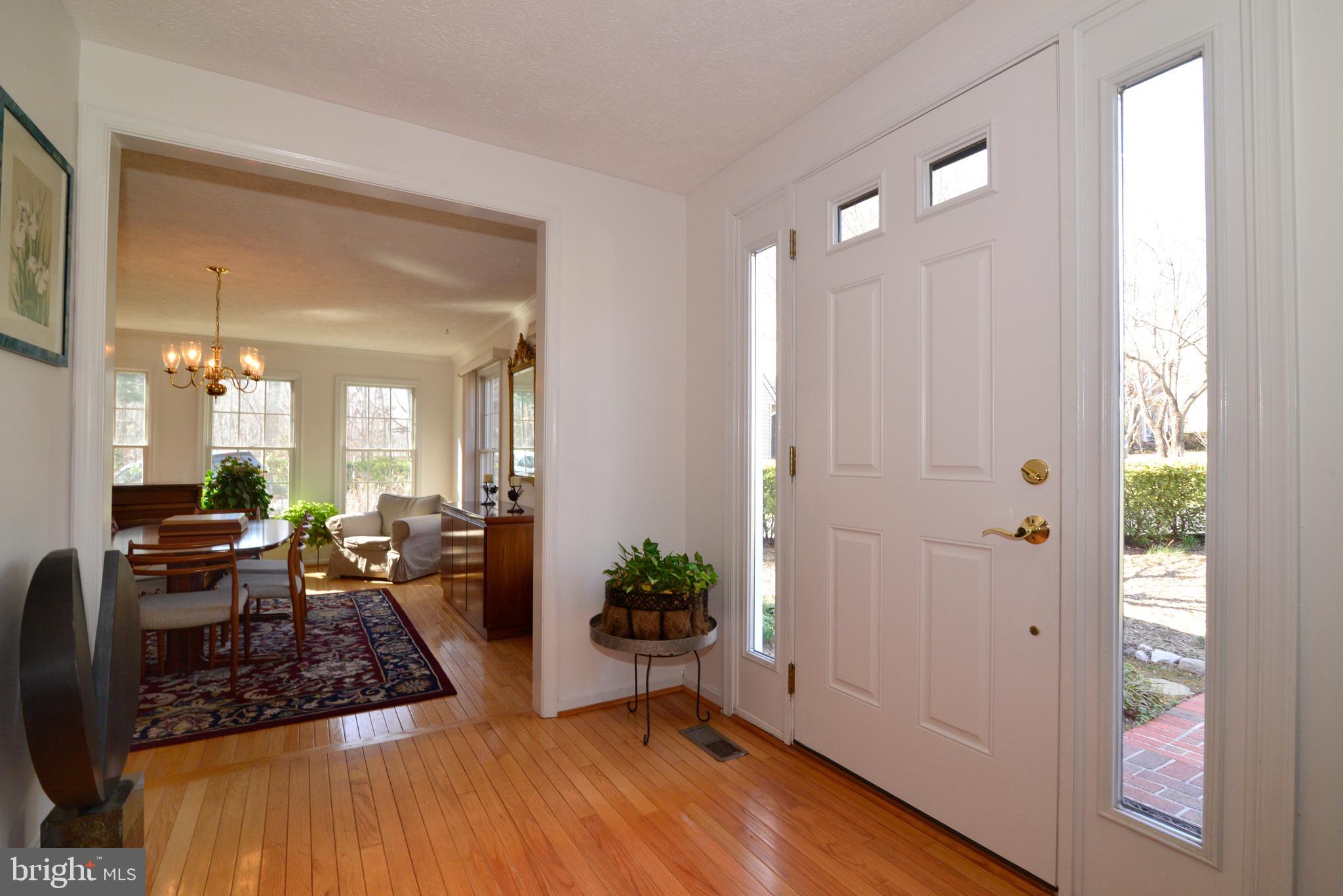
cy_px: 448
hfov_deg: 96.7
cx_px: 672
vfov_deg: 73.8
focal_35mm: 16
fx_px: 597
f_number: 11
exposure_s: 1/50
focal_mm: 16
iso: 1600
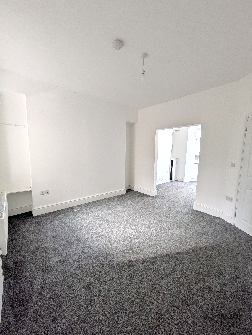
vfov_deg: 102.0
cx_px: 126
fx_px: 136
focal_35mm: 14
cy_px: 168
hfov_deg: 85.7
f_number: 2.2
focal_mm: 1.83
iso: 81
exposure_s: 1/100
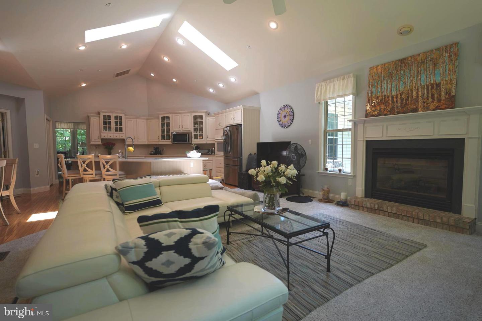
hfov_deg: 93.3
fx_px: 228
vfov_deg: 70.4
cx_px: 241
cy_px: 160
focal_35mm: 17
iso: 64
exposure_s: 1/60
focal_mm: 17
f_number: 2.8
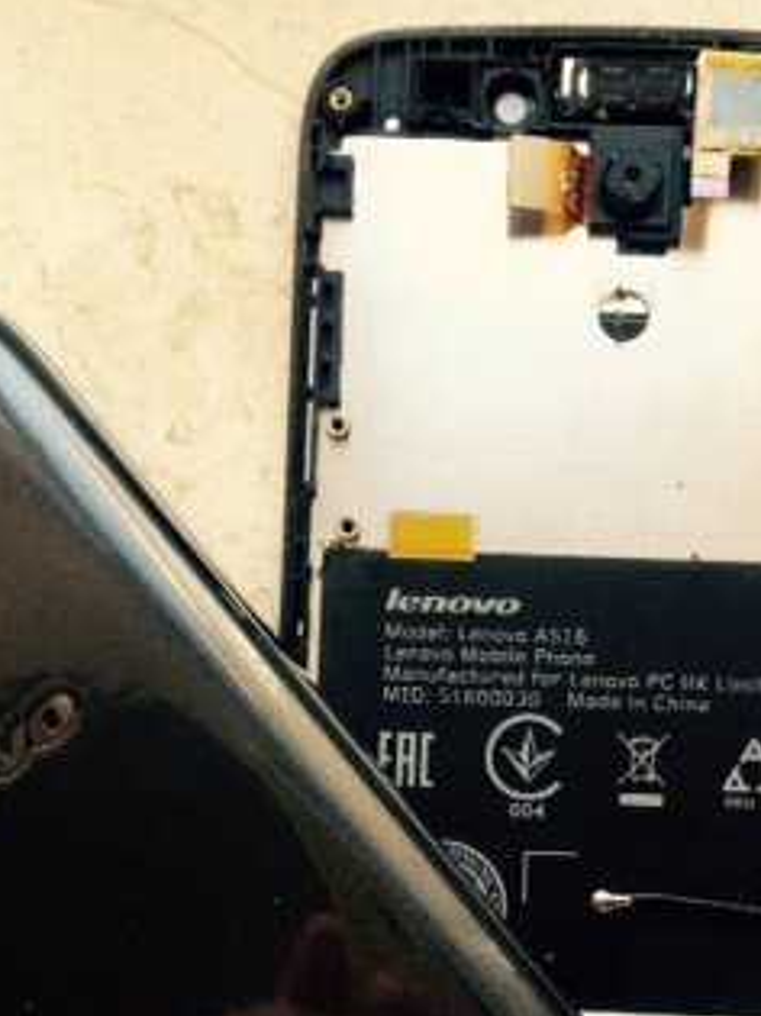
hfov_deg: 21.9
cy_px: 687
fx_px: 1965
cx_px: 429
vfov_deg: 28.8
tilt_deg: -87.2
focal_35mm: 67
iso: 64
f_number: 2.4
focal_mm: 4.12
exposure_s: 1/40
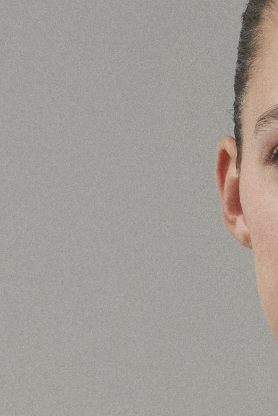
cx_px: 396
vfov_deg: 3.0
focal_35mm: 667
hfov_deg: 2.1
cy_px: 1228
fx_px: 7719
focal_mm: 98
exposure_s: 1/160
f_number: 11
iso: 200
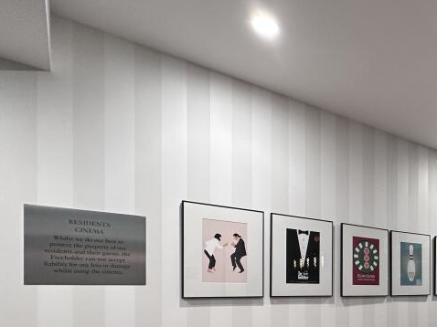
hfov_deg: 51.7
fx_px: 379
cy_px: 288
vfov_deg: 43.2
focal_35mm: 30
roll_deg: +0.3
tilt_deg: -1.5
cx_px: 406
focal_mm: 2.22
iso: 200
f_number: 2.2
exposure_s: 1/100
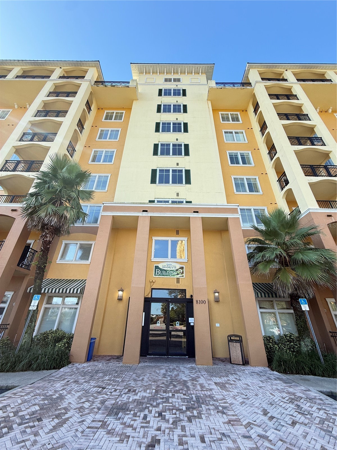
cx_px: 168
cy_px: 225
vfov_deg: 102.1
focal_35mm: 14
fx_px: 182
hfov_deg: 85.7
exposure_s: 1/250
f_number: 2.2
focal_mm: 2.22
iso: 50
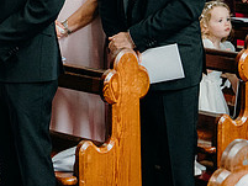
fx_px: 1391
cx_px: 11
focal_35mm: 194
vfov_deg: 7.6
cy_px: -10
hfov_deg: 10.1
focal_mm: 70
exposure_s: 1/160
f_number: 3.5
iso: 5000
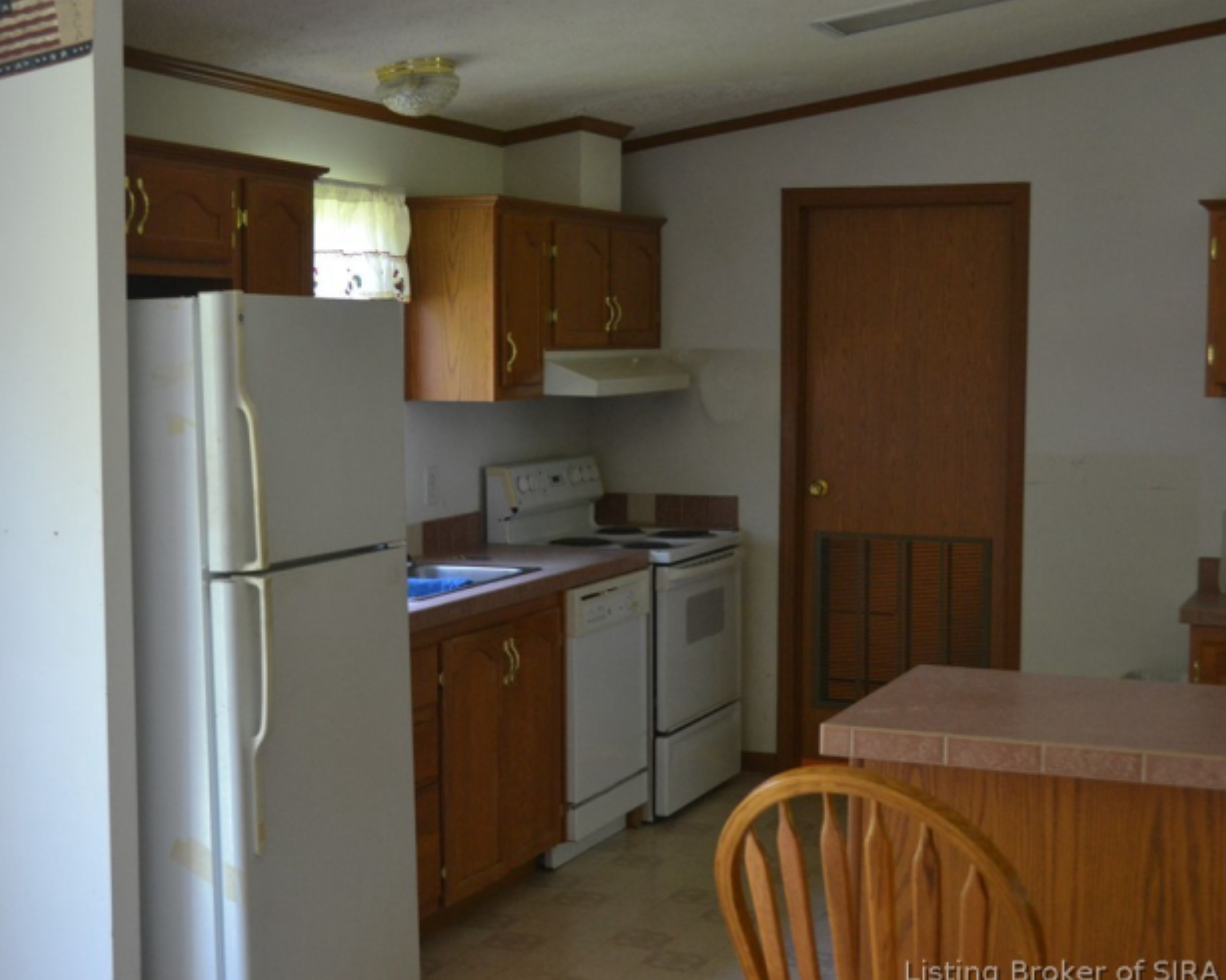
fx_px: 1995
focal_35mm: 55
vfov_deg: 27.6
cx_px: 575
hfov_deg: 34.1
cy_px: 495
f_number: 4.8
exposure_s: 1/60
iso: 1000
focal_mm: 32
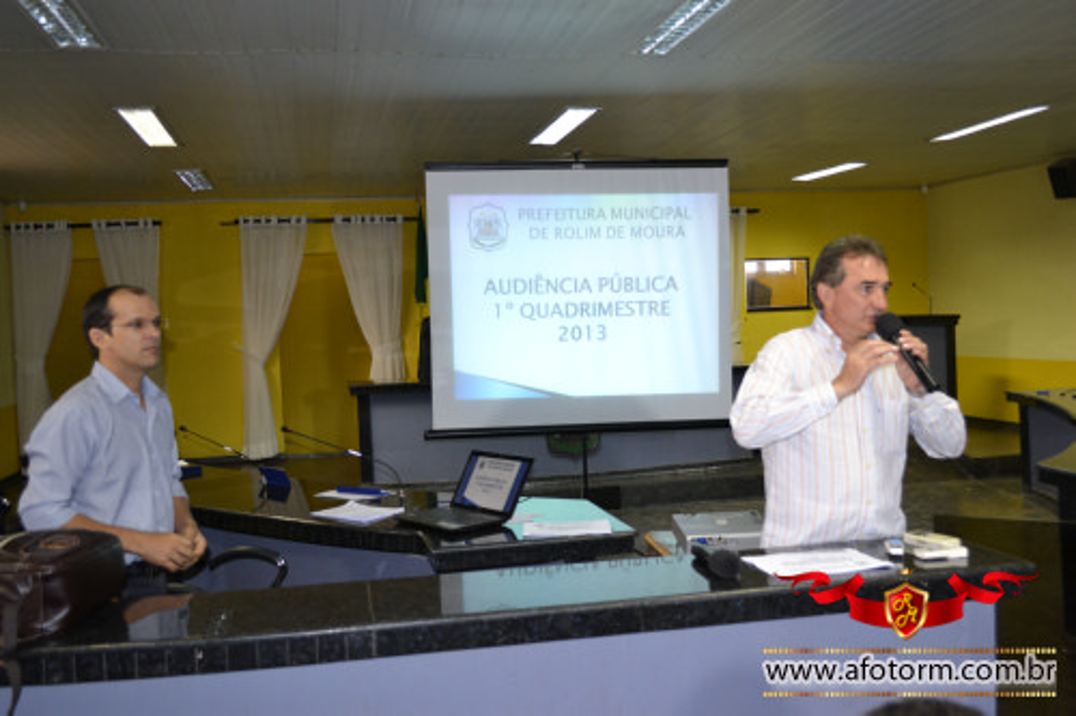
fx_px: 1076
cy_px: 358
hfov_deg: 53.1
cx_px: 538
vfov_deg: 36.8
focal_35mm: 36
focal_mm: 24
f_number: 4
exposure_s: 1/60
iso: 1250
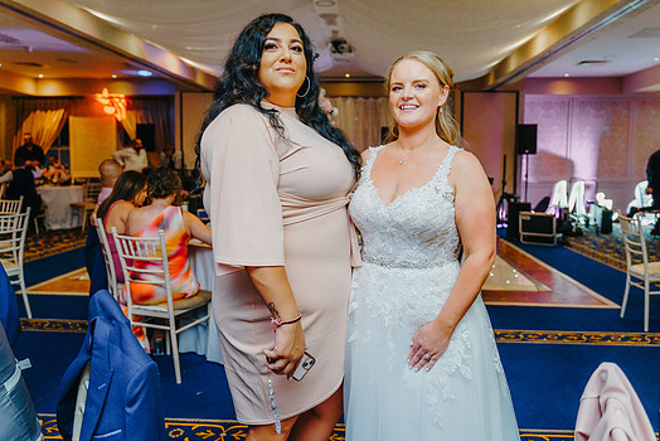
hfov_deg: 60.2
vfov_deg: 42.4
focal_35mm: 31
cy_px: 209
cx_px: 340
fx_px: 569
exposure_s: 1/200
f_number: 2.8
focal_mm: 28
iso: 1250
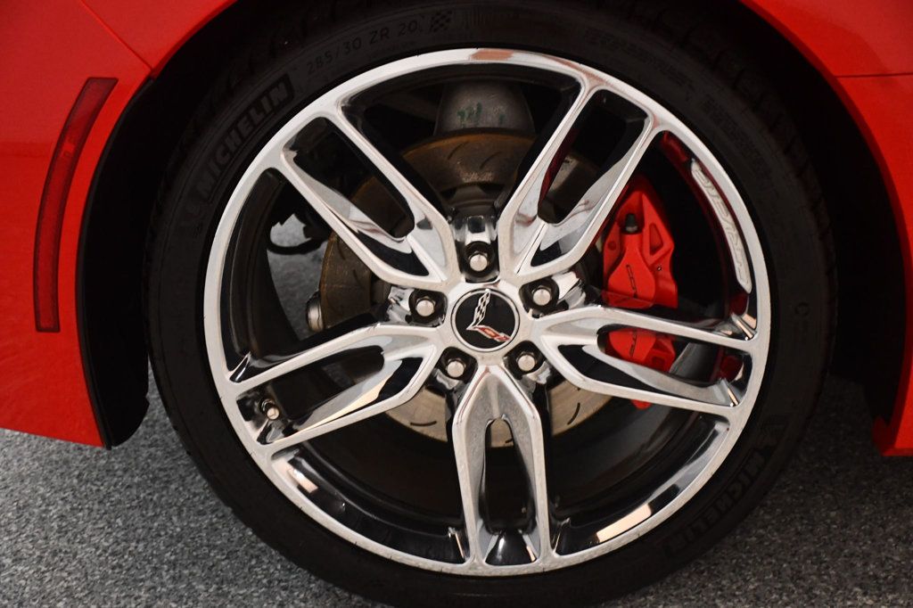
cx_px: 456
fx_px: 1977
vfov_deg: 17.5
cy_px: 304
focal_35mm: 78
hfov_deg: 26.0
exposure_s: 1/80
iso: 3200
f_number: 4.8
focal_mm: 52
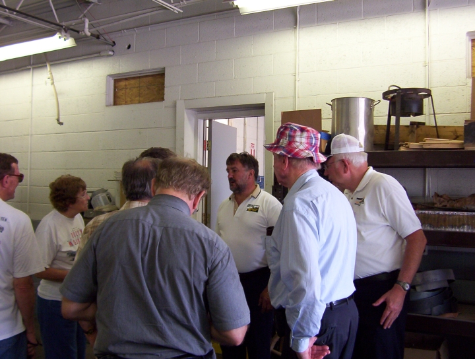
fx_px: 495
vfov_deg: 39.8
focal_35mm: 36
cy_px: 180
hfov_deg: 51.2
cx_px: 238
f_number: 2.76
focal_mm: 5.54
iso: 100
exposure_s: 1/51.4
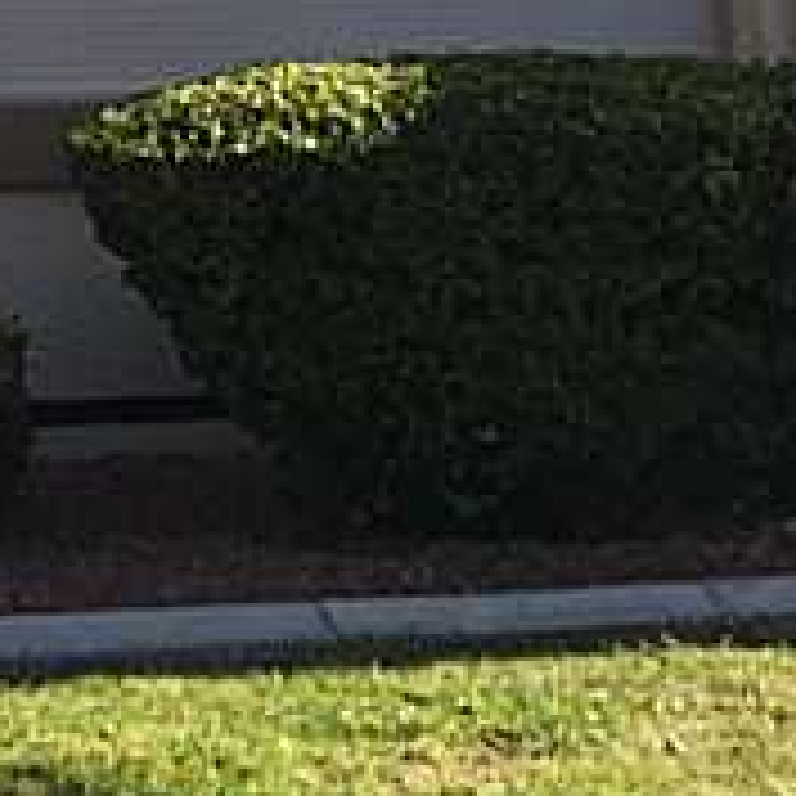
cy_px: -531
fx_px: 3018
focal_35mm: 116
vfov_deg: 13.8
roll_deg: +1.9
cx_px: -94
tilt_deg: +11.1
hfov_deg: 14.6
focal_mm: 4.15
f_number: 2.2
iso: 32
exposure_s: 1/964
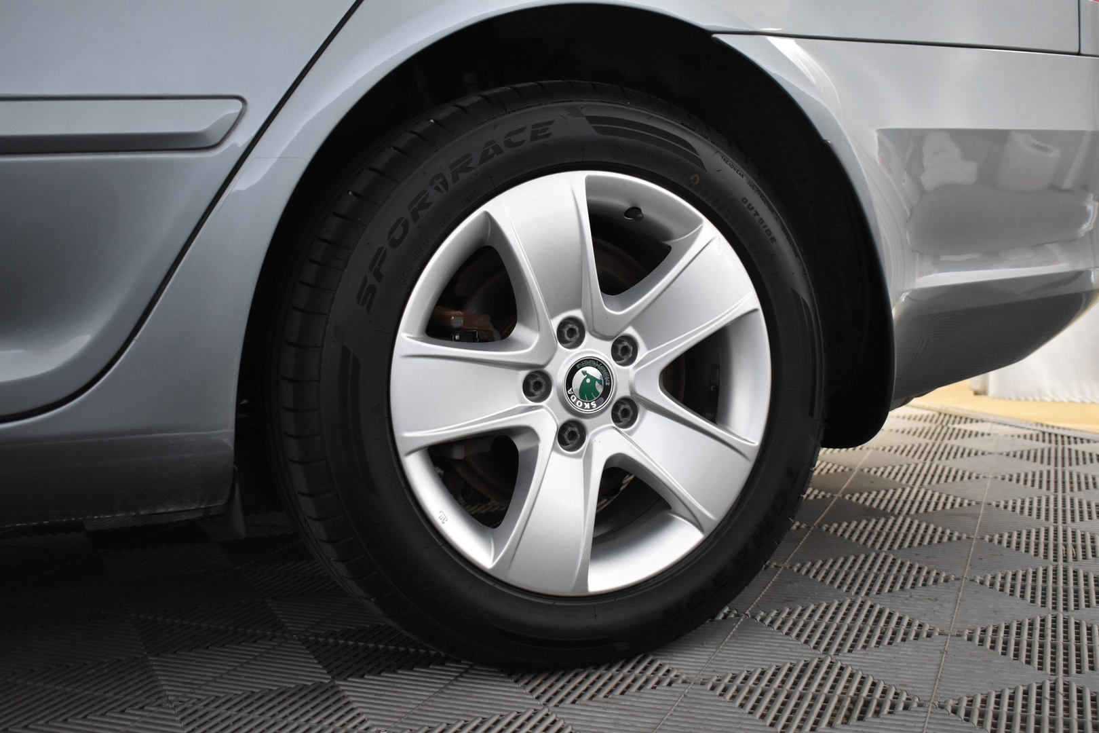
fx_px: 1328
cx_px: 550
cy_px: 366
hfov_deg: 45.0
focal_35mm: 44
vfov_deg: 30.8
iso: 1400
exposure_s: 1/50
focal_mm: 29
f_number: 4.2
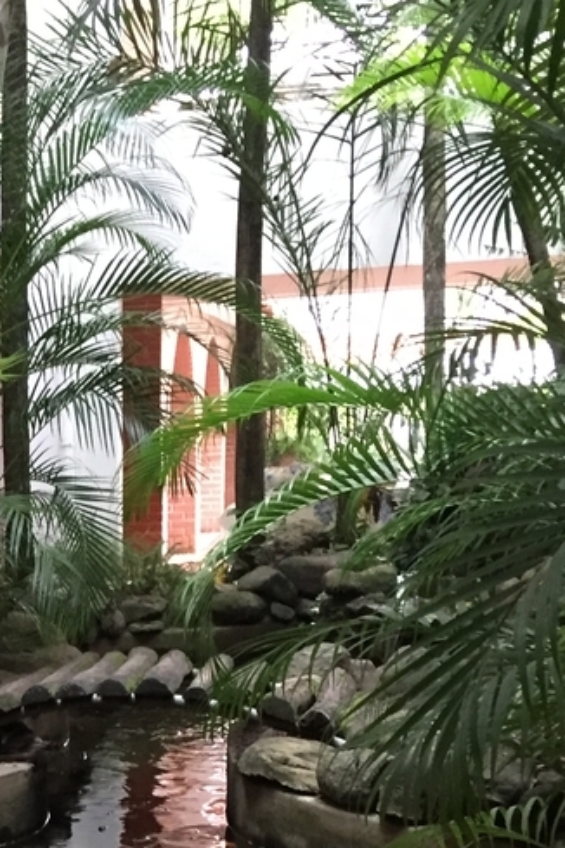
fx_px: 1742
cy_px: 983
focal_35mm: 74
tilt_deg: -17.1
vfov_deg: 25.0
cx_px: -85
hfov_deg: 17.7
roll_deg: +2.8
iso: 250
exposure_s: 1/17
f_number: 2.2
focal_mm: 4.15
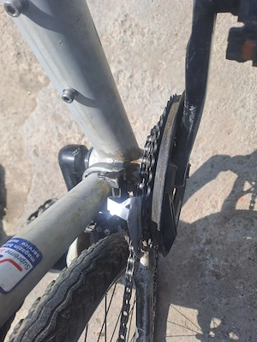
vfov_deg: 69.4
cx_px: 128
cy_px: 171
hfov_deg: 54.9
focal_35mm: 25
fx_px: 247
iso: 32
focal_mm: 4.65
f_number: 1.8
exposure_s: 1/1111
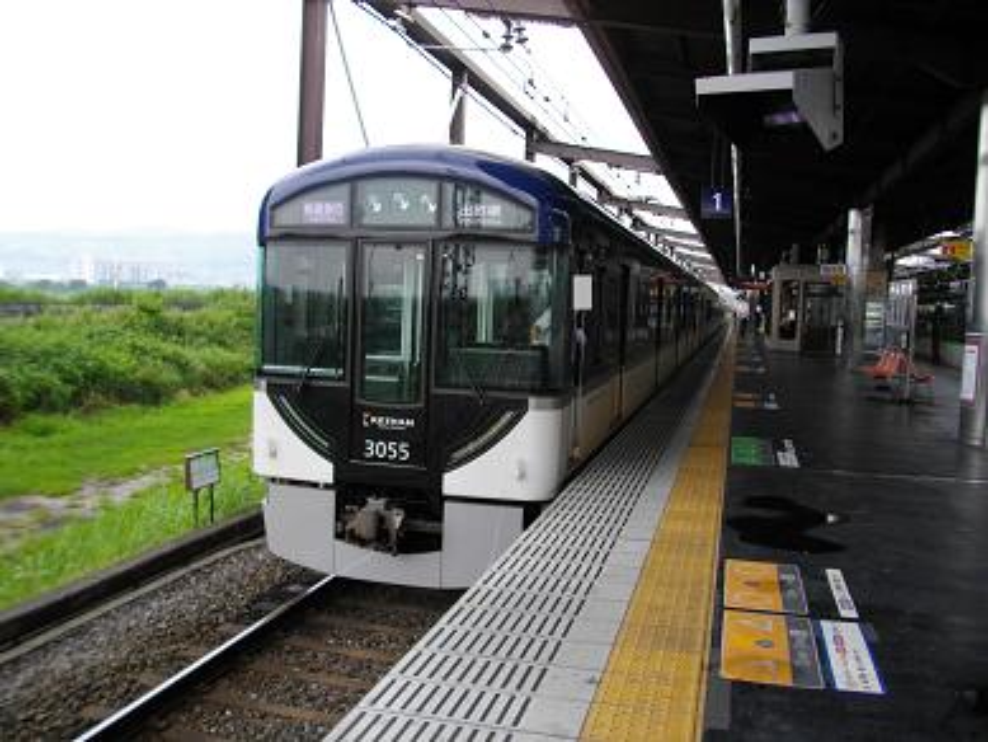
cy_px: 371
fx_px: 914
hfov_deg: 56.8
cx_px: 494
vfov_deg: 44.2
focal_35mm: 32
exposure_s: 1/250
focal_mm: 5.7
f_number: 2.9
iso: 100
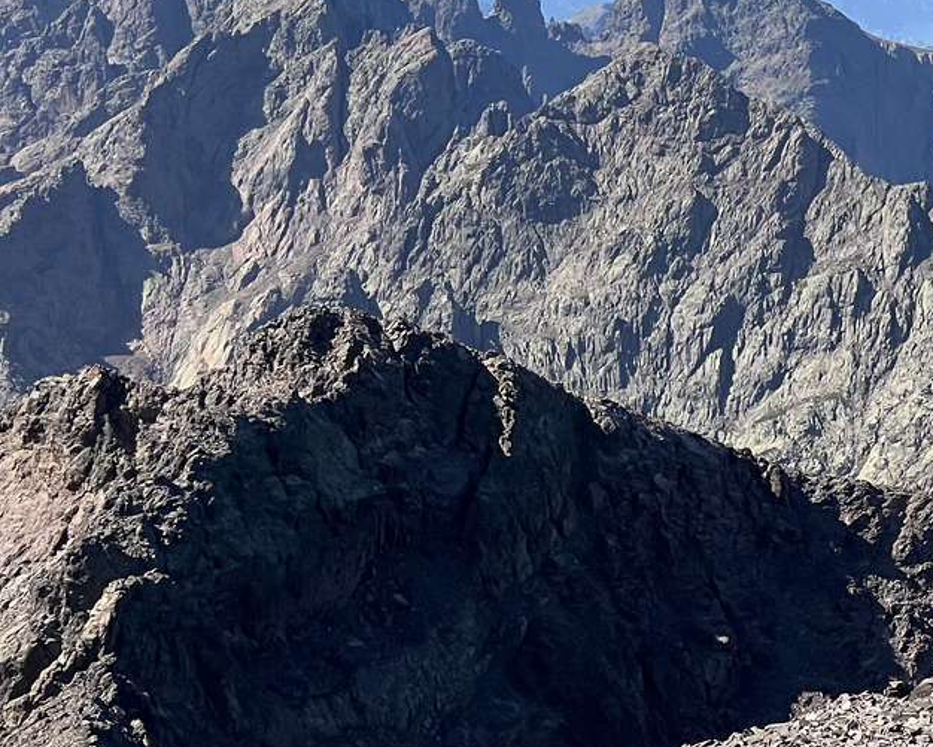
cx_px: 525
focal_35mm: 192
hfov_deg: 10.1
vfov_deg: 8.0
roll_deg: -1.8
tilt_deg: -5.0
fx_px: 5303
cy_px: 136
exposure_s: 1/927
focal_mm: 9
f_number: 2.8
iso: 32
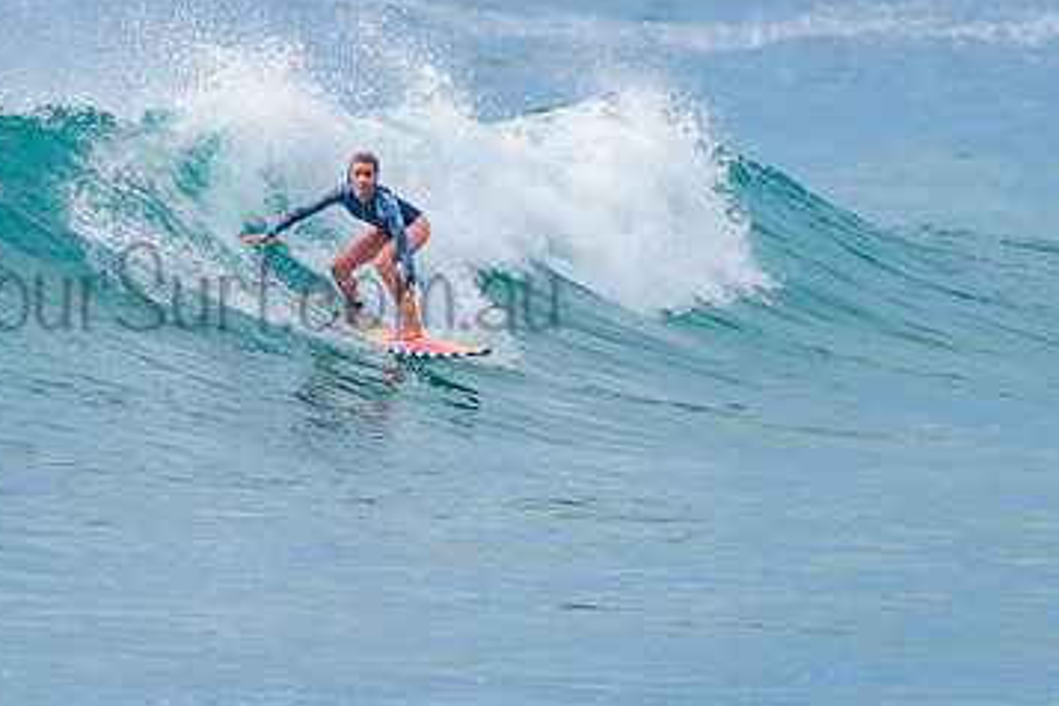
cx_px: 400
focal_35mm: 996
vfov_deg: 1.4
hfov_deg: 2.1
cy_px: 311
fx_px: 29297
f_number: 5.6
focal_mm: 500
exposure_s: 1/2000
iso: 320
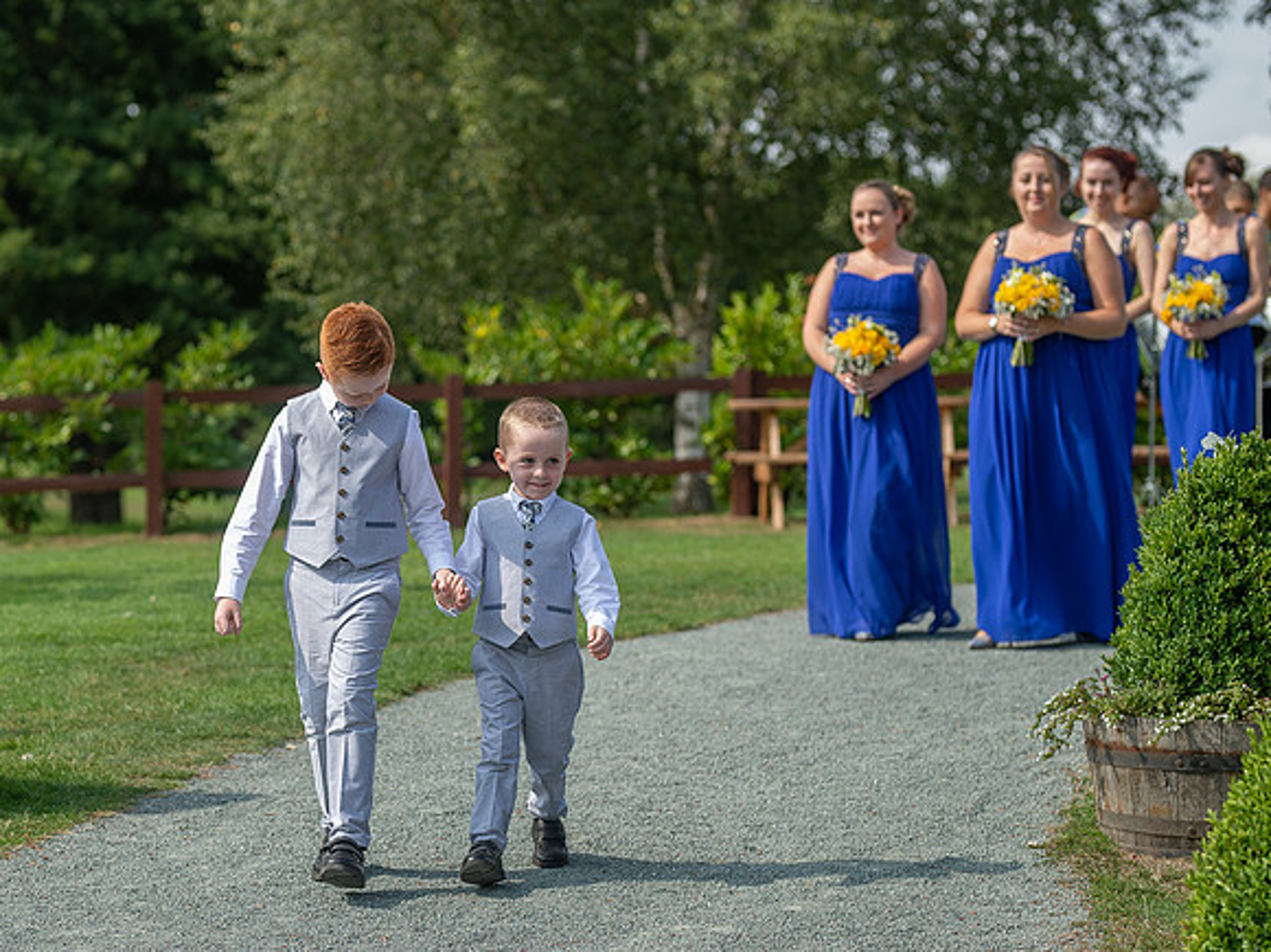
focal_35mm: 118
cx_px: 351
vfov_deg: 12.5
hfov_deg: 16.6
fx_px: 4342
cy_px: 613
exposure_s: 1/800
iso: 100
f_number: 3.2
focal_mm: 85
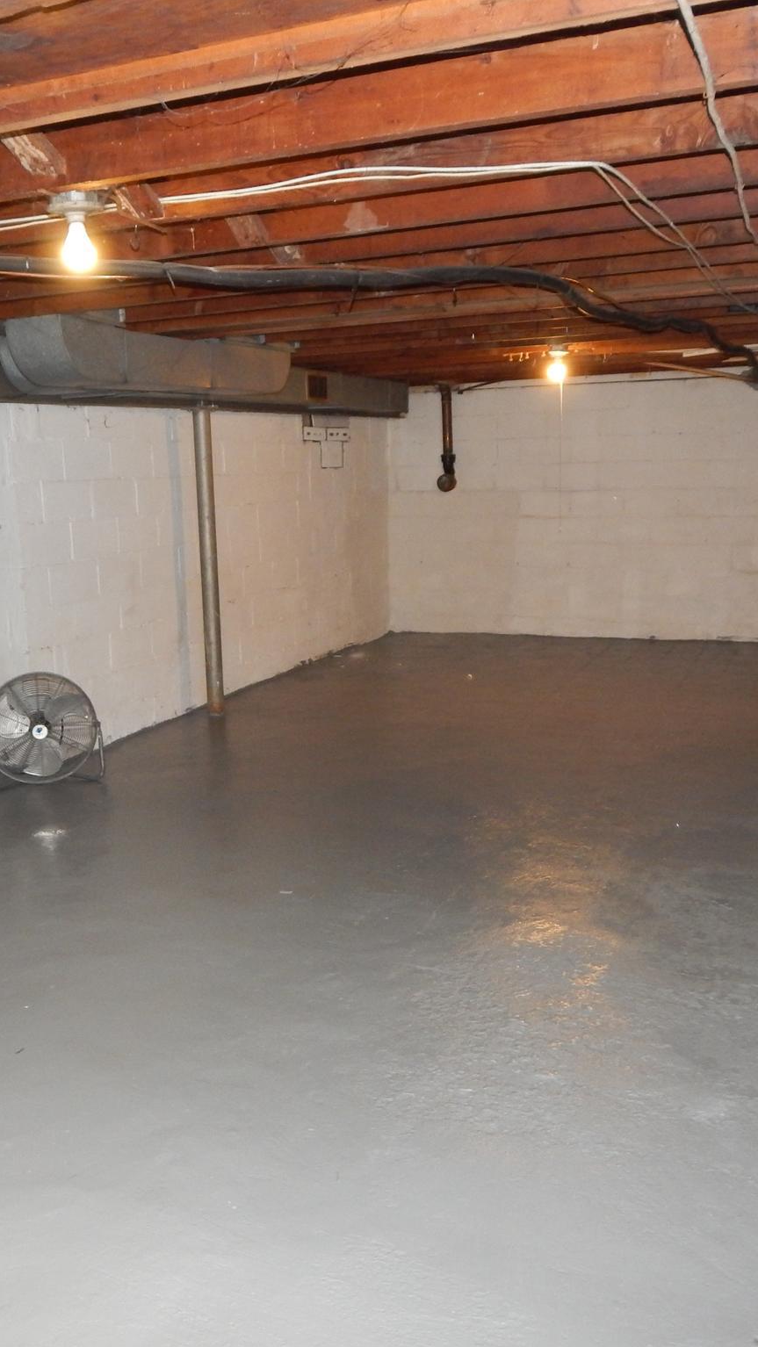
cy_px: 674
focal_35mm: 32
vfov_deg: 61.0
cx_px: 294
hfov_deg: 36.5
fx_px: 1143
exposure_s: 1/30
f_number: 3
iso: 360
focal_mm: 4
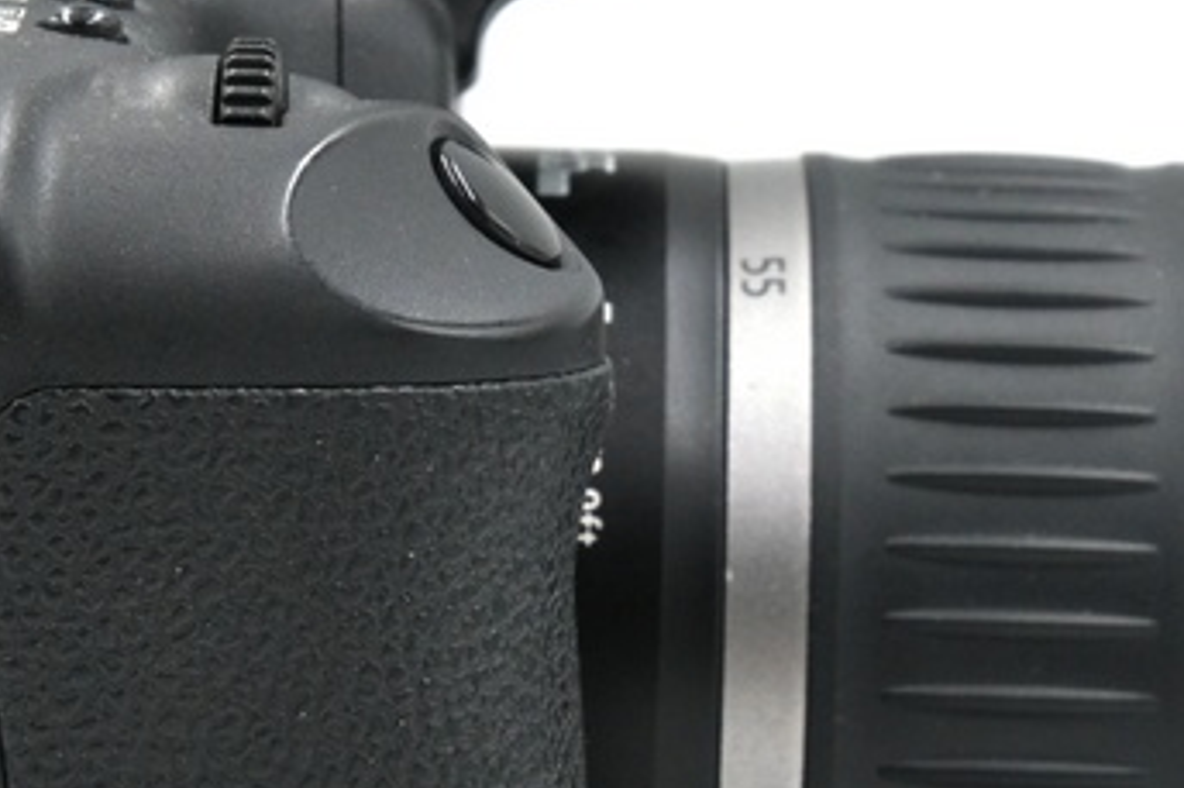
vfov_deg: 7.0
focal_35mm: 195
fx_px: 6410
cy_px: 552
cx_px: 372
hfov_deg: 10.5
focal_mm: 44.4
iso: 800
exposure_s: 1/125
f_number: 13
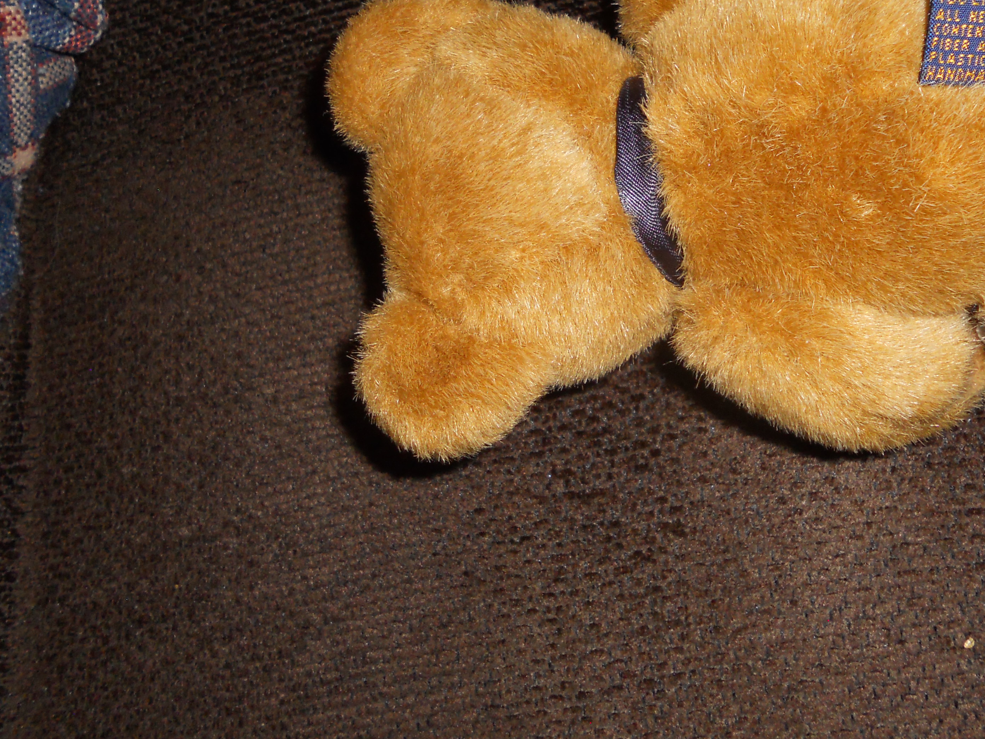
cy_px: 224
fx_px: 1309
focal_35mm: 46
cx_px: 595
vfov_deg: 31.2
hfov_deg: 41.0
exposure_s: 1/25
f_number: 8.8
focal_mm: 5.8
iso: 200
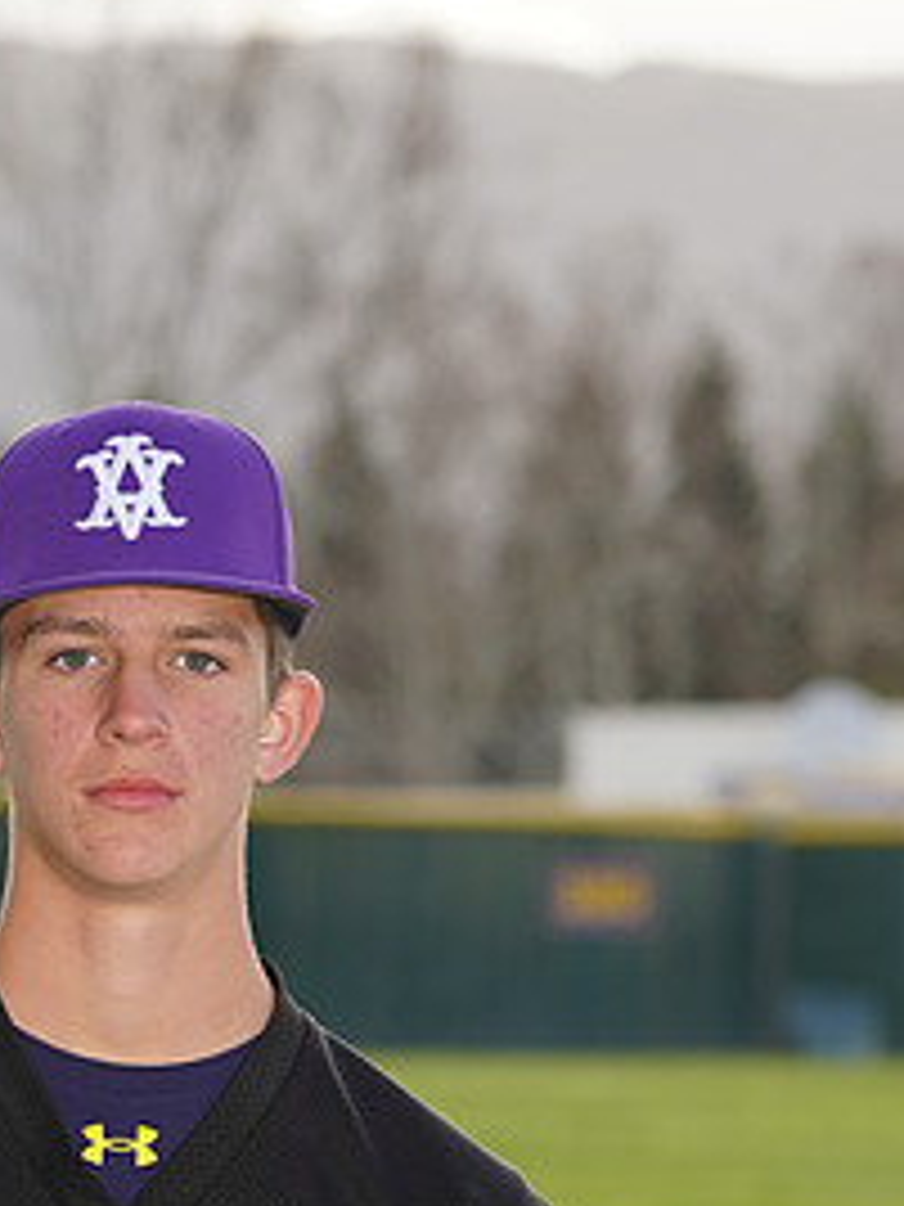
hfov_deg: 4.6
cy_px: 1274
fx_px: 11142
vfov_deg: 6.2
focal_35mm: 320
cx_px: 56
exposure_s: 1/200
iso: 100
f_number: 7.1
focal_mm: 154
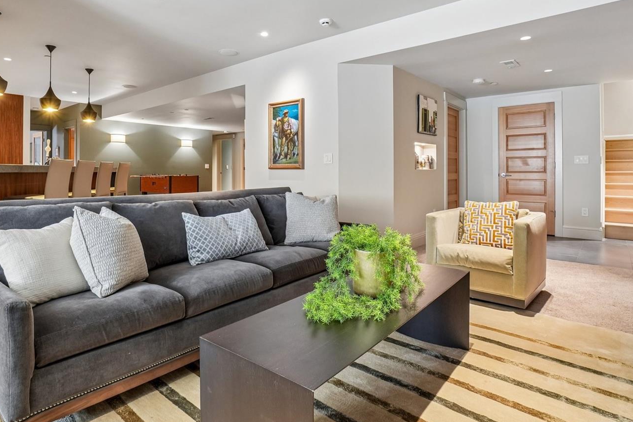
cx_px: 280
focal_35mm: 21
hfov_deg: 81.9
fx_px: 363
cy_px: 174
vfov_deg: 60.0
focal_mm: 11
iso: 400
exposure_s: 1/2
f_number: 8
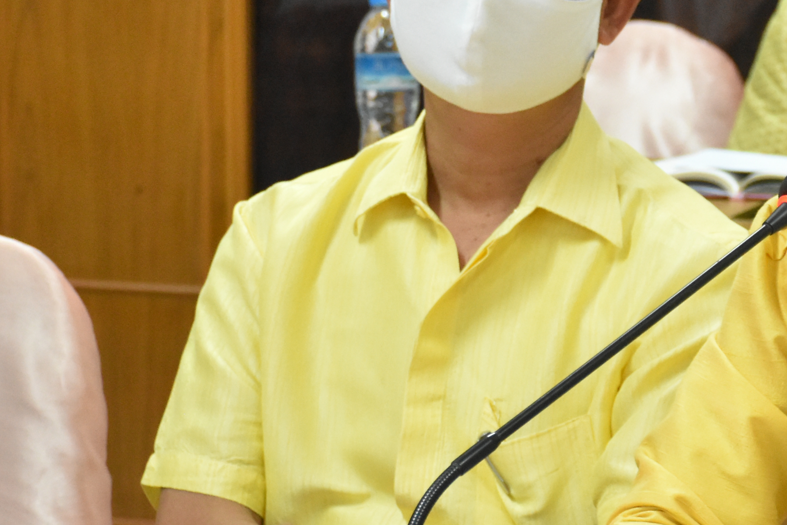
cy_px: 266
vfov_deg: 7.1
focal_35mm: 194
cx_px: 773
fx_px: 4240
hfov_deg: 10.5
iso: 3200
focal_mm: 50
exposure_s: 1/125
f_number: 5.6
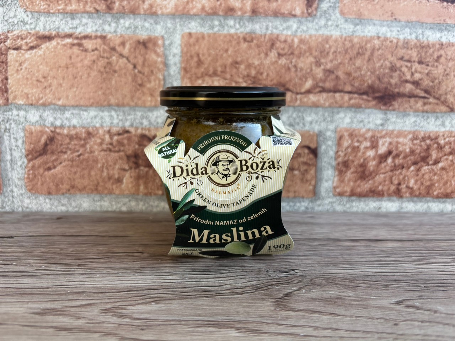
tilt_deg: -11.8
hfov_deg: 67.3
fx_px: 342
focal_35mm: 26
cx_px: 228
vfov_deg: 53.1
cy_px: 170
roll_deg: -0.4
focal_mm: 5.96
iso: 50
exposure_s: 1/456
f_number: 1.6
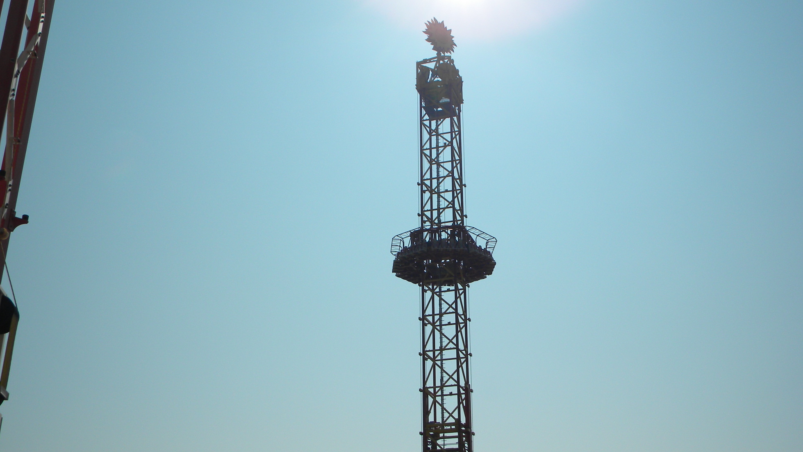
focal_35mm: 41
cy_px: 240
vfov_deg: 29.0
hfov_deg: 49.4
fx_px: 873
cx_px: 418
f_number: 7.4
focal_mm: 6.4
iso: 80
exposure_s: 1/1000
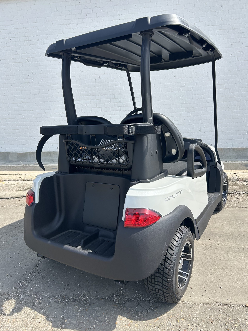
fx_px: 248
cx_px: 124
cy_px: 166
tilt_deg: -10.6
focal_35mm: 26
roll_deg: +1.9
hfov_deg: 53.1
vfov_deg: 67.3
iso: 50
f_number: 1.5
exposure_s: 1/2299
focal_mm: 5.7
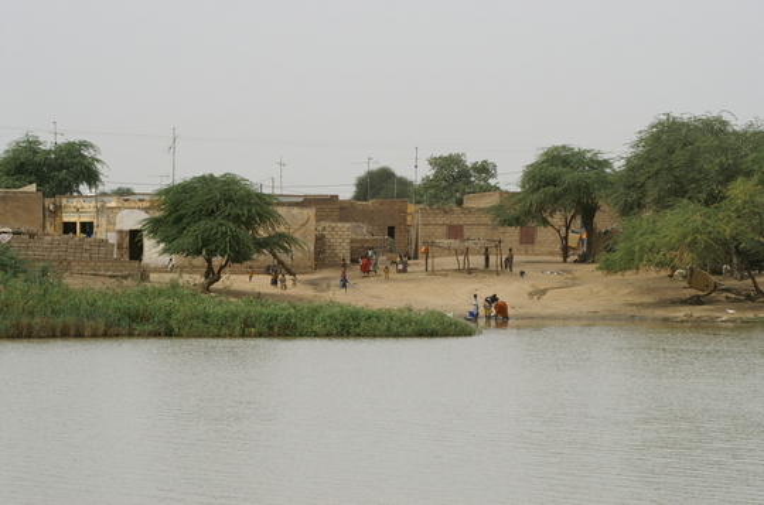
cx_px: 382
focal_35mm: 165
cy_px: 252
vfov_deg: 8.3
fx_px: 3492
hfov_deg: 12.5
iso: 100
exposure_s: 1/320
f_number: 9
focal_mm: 110
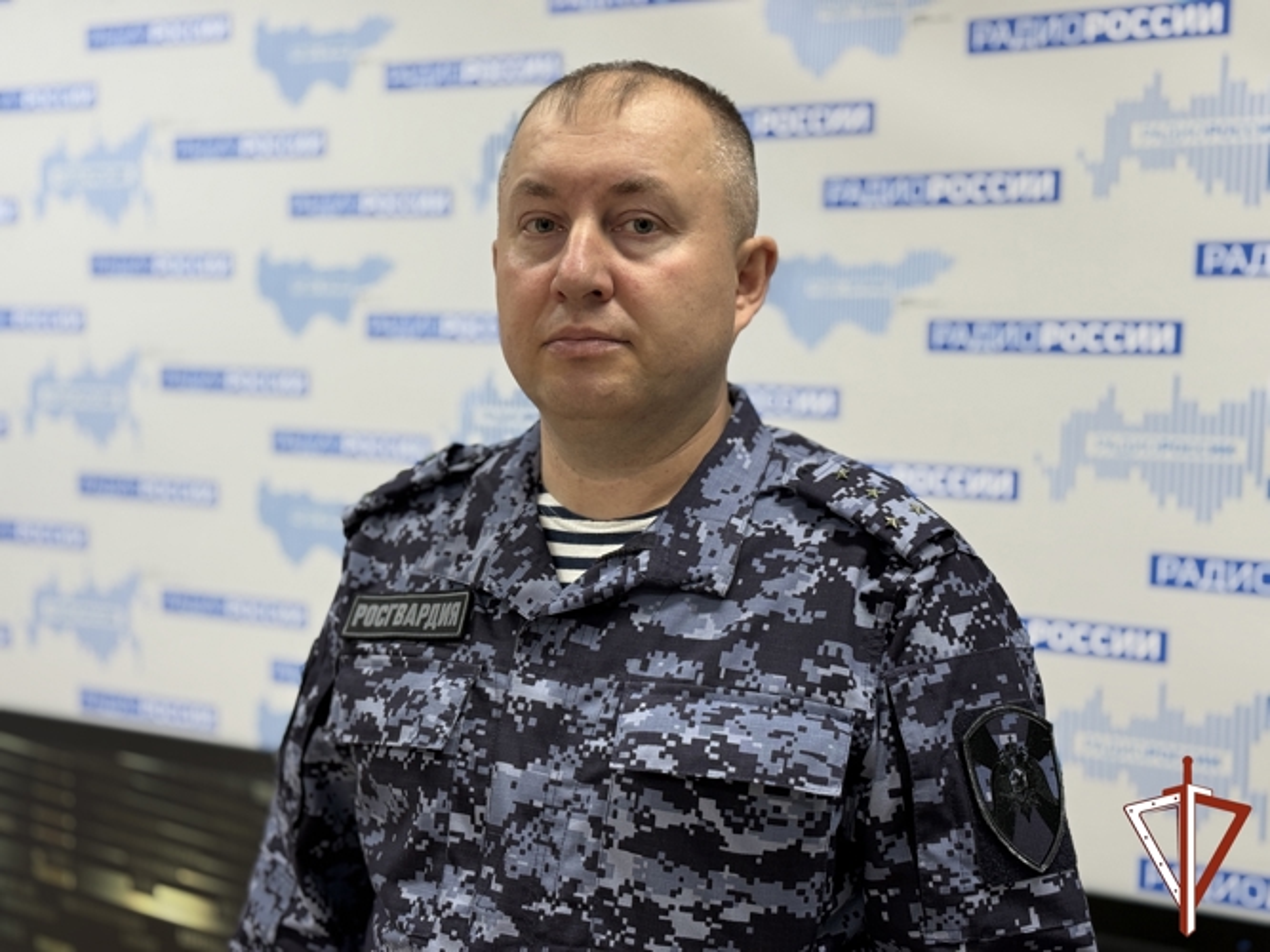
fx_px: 1761
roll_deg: -0.3
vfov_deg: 30.3
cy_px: 476
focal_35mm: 48
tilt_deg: -3.7
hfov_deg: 39.7
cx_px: 635
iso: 100
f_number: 1.78
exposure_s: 1/50
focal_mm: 6.76
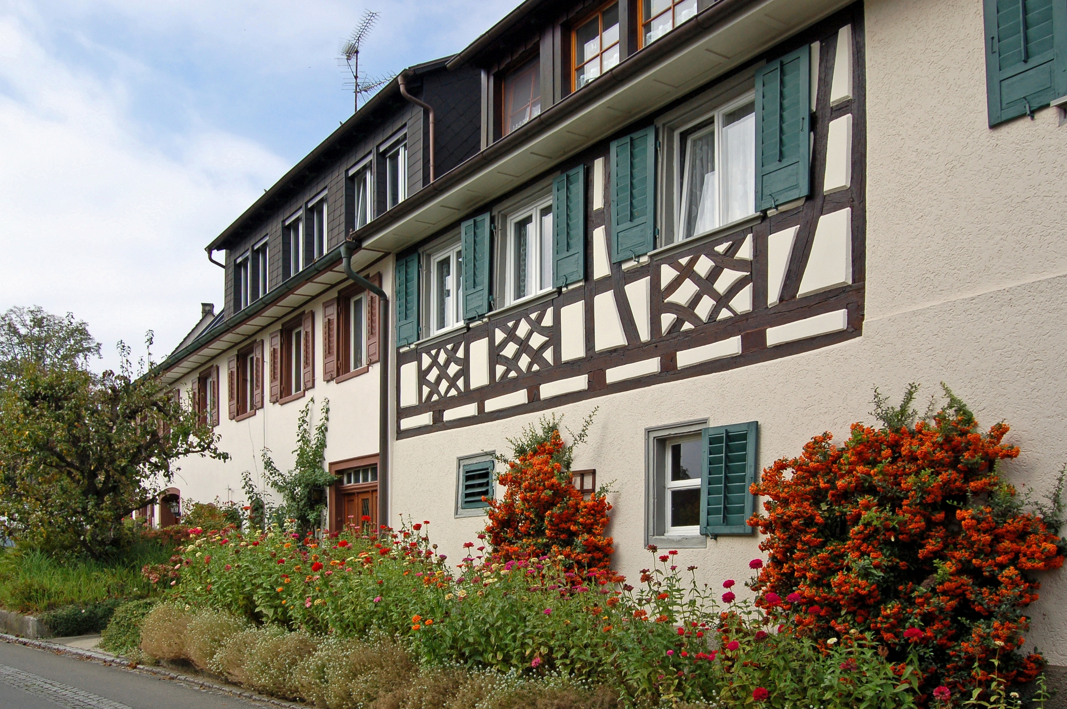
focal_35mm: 33
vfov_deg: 39.9
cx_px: 534
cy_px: 354
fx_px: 977
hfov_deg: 57.3
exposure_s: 1/320
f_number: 9
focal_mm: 22
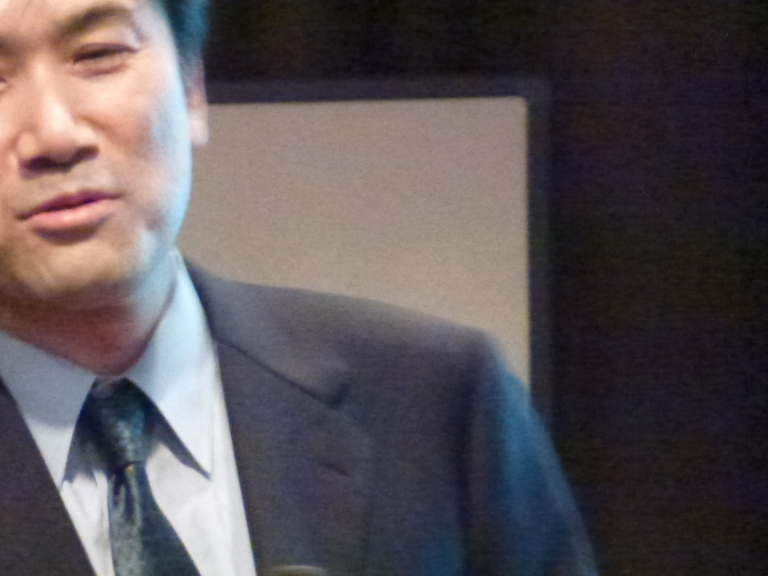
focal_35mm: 773
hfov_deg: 2.6
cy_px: 365
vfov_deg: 1.9
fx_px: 17150
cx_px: 31
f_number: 5.9
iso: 1600
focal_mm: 68.8
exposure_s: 1/8
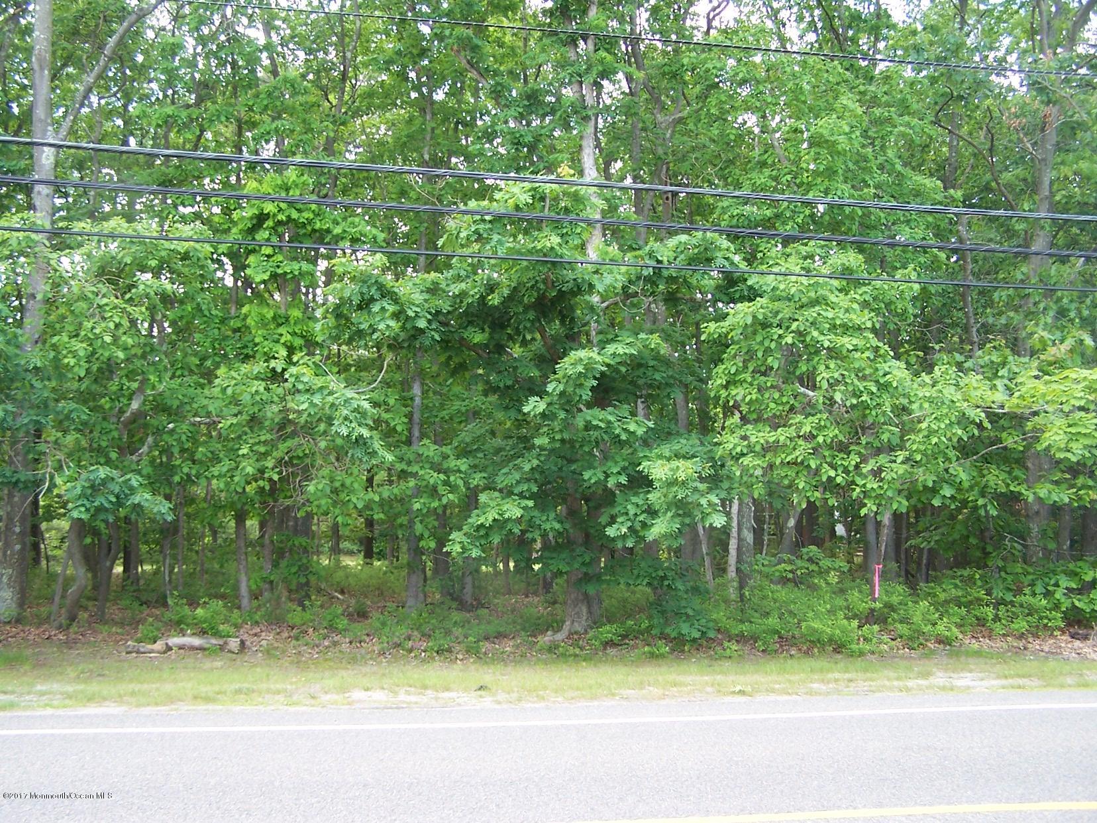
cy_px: 412
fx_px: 1204
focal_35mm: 38
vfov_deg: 37.7
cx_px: 548
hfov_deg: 49.0
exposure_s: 1/60
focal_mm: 6.3
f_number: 2.8
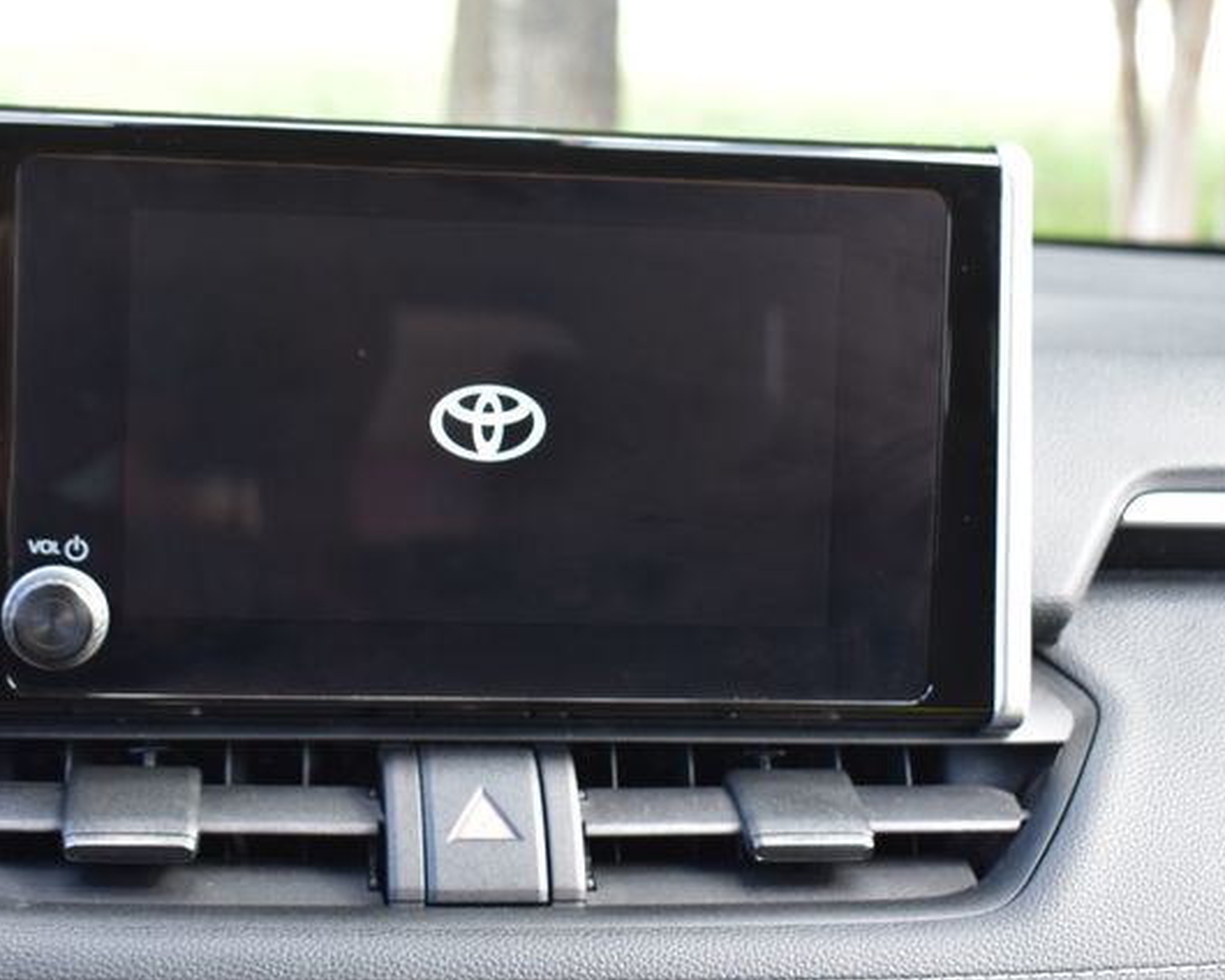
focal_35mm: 68
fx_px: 2465
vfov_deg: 22.5
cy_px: 490
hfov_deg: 27.9
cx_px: 555
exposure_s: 1/15
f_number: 6.3
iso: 400
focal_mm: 40
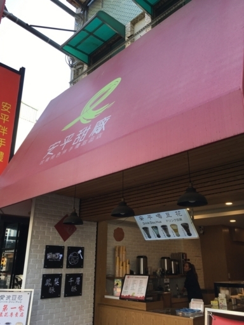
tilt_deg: +20.5
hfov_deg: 48.2
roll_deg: +0.7
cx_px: 122
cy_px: 162
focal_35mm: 29
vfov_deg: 61.7
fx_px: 273
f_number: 2.2
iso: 25
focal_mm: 4.15
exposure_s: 1/348
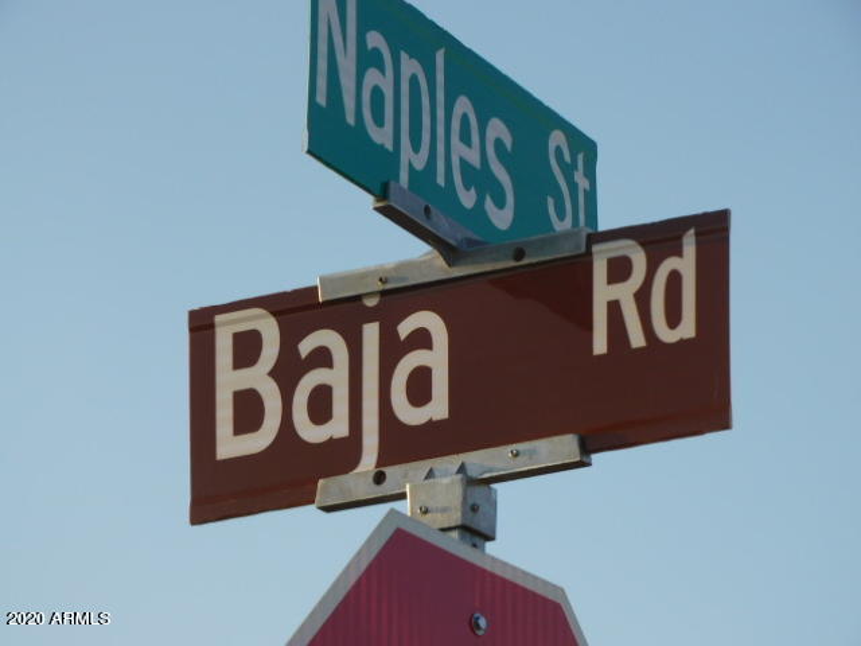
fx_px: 6218
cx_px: 430
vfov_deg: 5.9
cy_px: 323
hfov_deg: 7.9
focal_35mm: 250
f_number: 5.5
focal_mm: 44.8
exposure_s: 1/320
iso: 125
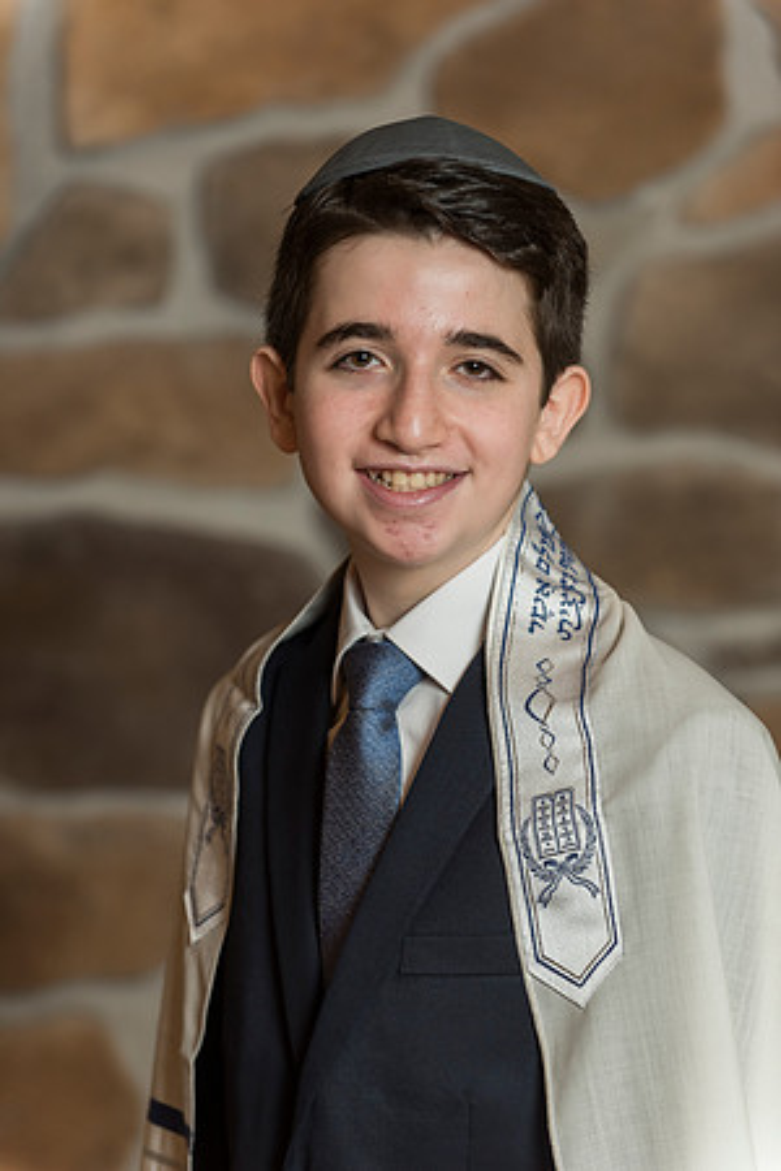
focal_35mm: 135
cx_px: 390
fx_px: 4393
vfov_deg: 15.2
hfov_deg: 10.2
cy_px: 586
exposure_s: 1/200
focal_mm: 135
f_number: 4
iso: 800
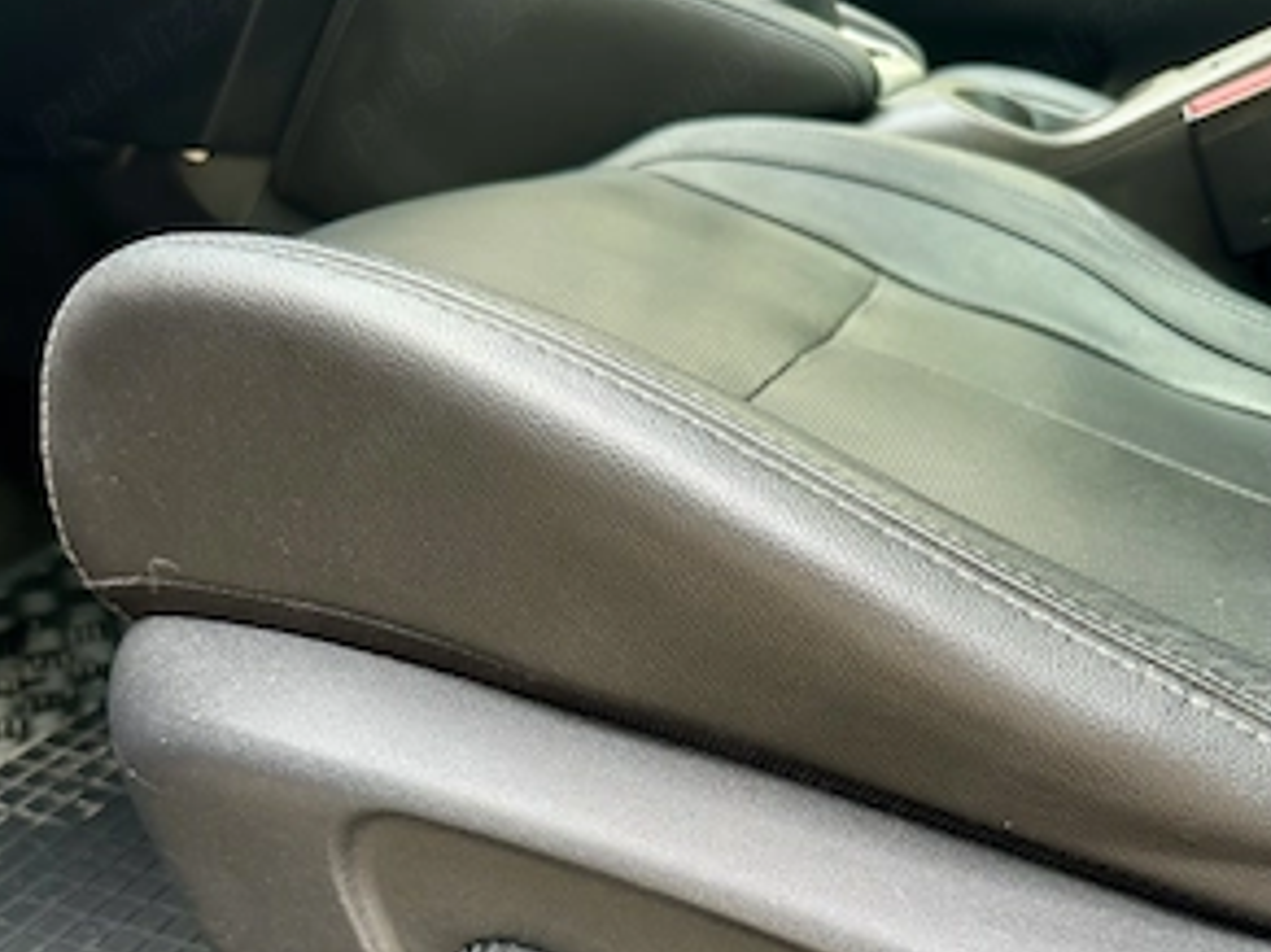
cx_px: 629
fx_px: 1211
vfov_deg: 40.9
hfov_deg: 55.4
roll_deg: -4.7
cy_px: 777
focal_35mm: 33
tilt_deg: -32.1
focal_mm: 6.86
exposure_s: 1/121
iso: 125
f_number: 1.78
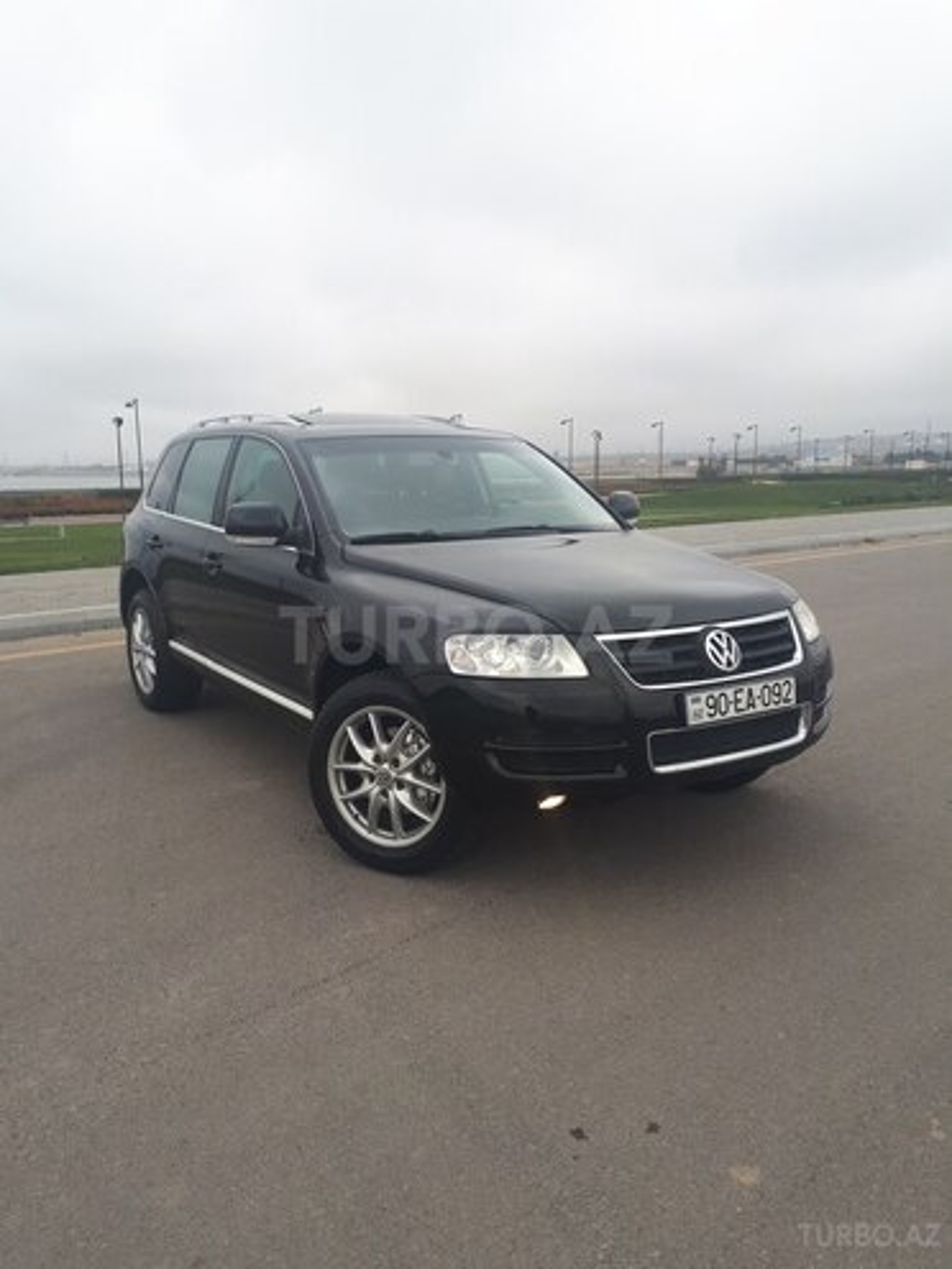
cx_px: 476
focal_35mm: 27
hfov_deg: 51.4
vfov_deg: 65.3
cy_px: 634
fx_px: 990
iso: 40
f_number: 1.9
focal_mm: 3.6
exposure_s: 1/470
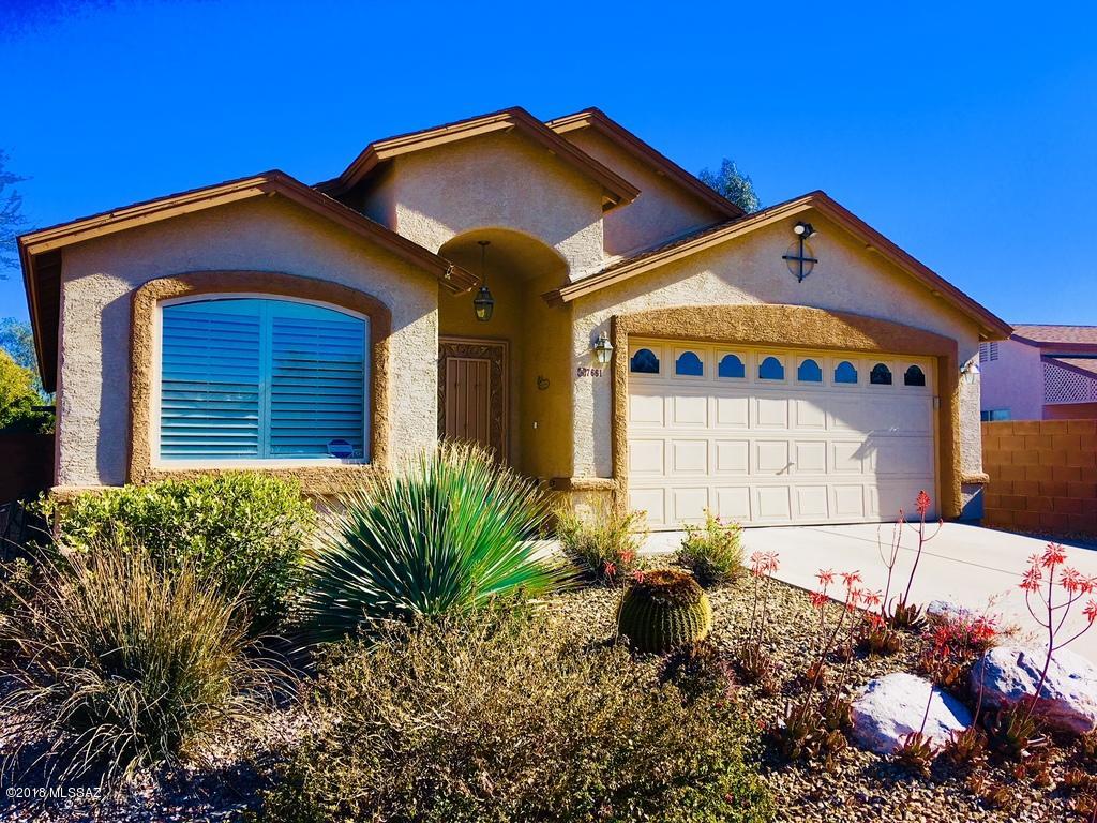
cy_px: 412
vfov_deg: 48.2
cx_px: 548
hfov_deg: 61.7
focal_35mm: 29
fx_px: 919
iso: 25
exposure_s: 1/1040
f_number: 2.2
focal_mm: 4.15
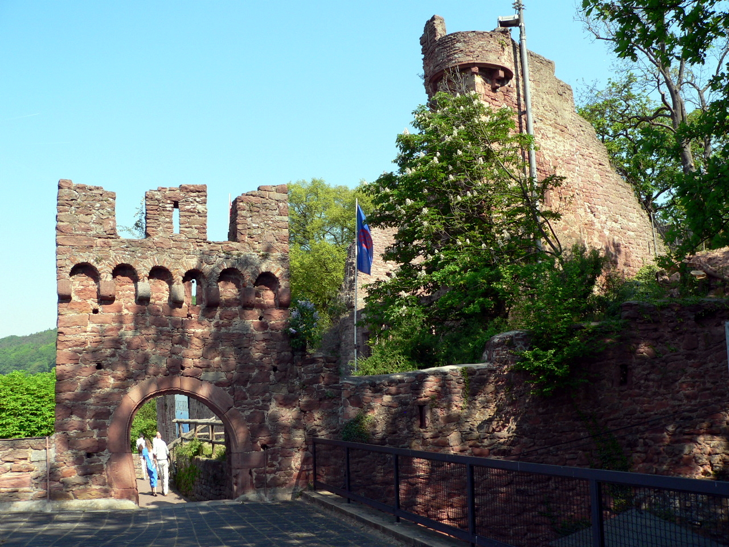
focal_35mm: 36
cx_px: 364
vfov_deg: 39.7
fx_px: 758
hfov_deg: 51.4
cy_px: 274
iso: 80
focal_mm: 6
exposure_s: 1/320
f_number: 4
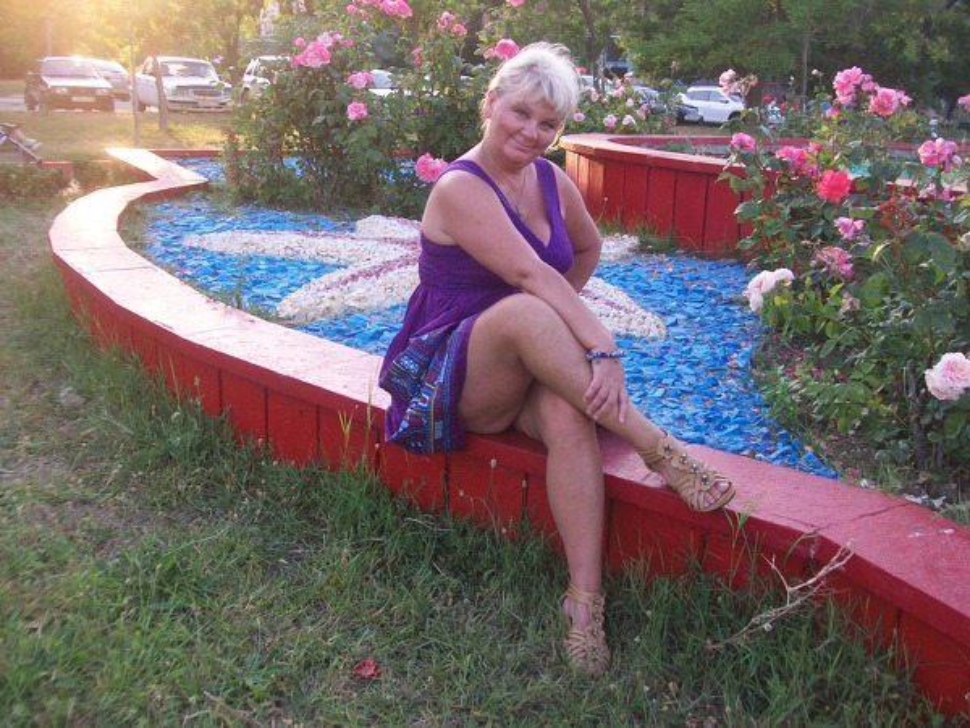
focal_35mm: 36
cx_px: 485
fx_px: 1009
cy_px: 364
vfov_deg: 39.7
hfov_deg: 51.4
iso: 64
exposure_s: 1/100
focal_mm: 6
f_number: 2.7
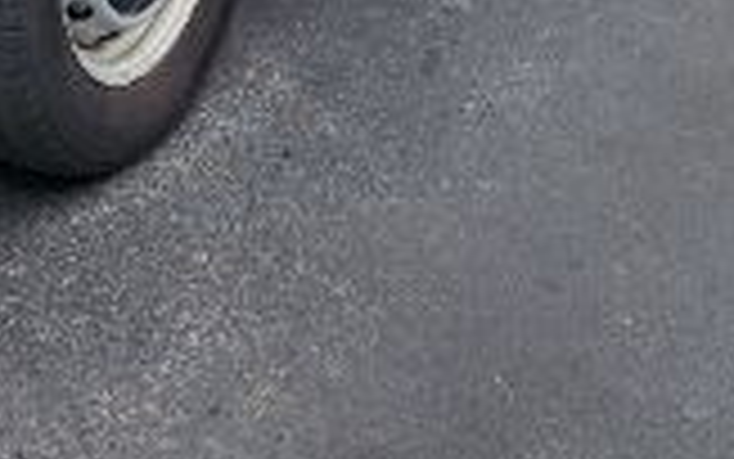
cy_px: -590
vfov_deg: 11.6
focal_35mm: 96
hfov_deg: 20.7
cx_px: -45
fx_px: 1921
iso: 20
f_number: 1.8
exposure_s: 1/449
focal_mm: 5.4
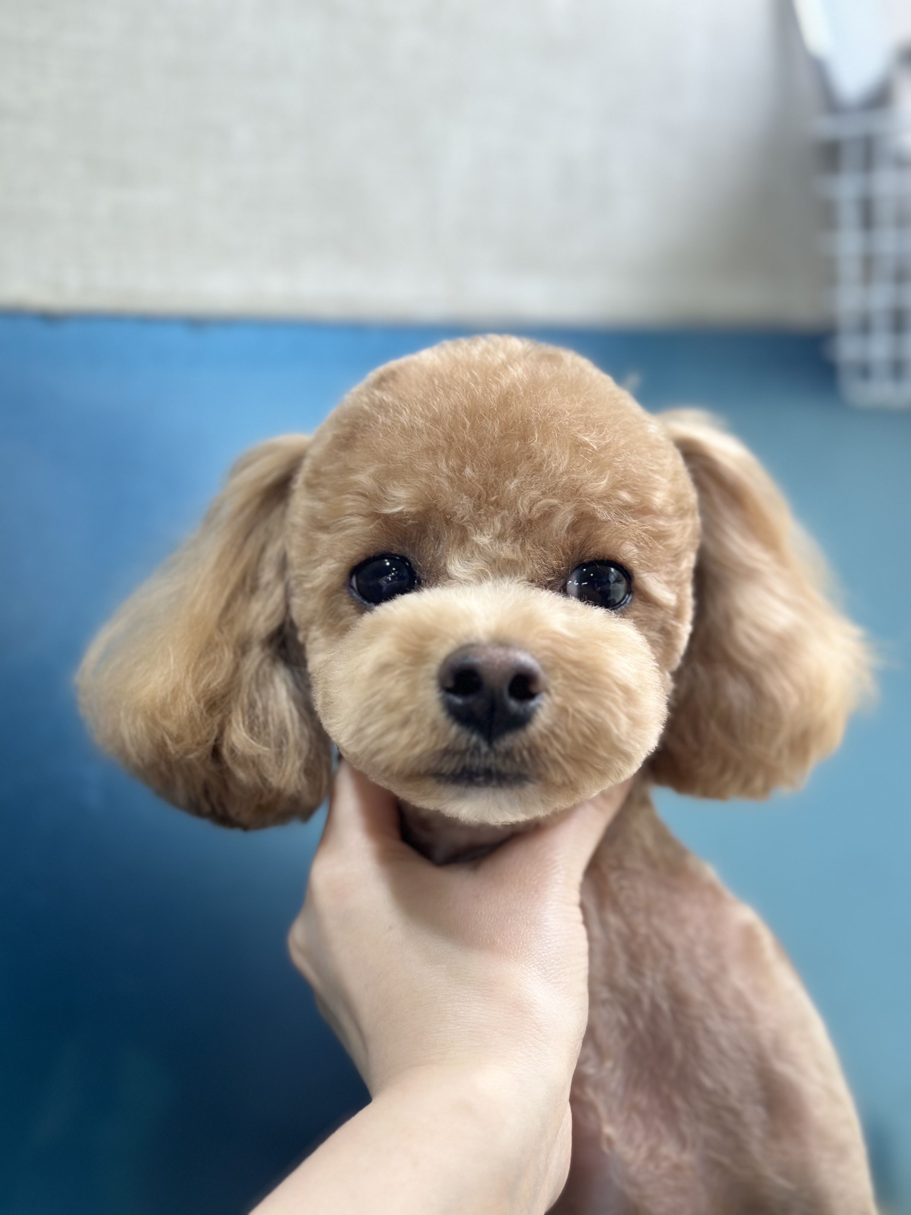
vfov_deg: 39.7
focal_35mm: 48
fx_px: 1684
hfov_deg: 30.3
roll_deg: -0.3
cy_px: 608
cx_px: 456
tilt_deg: -8.1
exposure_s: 1/120
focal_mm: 6.86
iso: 80
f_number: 1.78
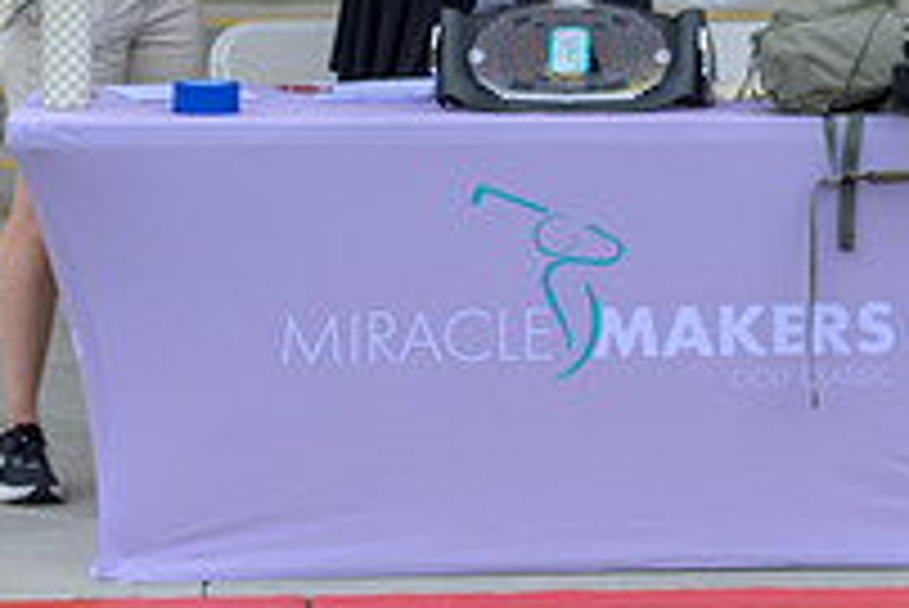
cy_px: -232
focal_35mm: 158
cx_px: 783
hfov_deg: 12.9
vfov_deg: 8.5
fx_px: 3992
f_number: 4
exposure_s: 1/200
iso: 100
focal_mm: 55
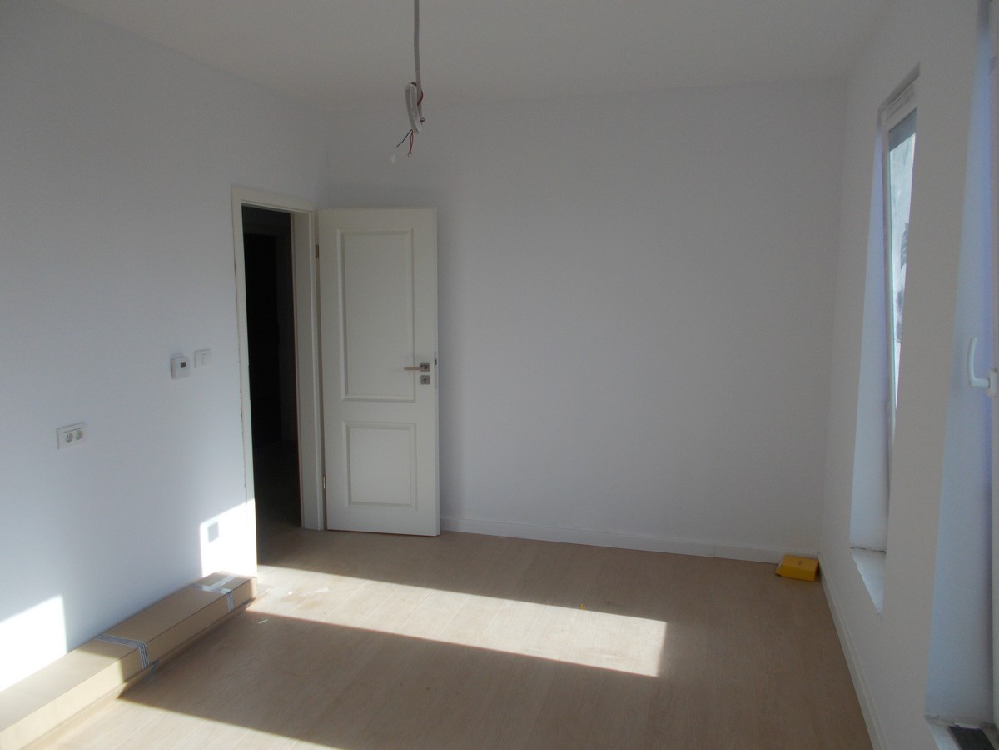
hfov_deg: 67.3
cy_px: 375
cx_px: 500
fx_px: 750
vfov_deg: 53.1
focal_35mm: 26
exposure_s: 1/320
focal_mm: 4.6
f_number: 3.2
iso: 80
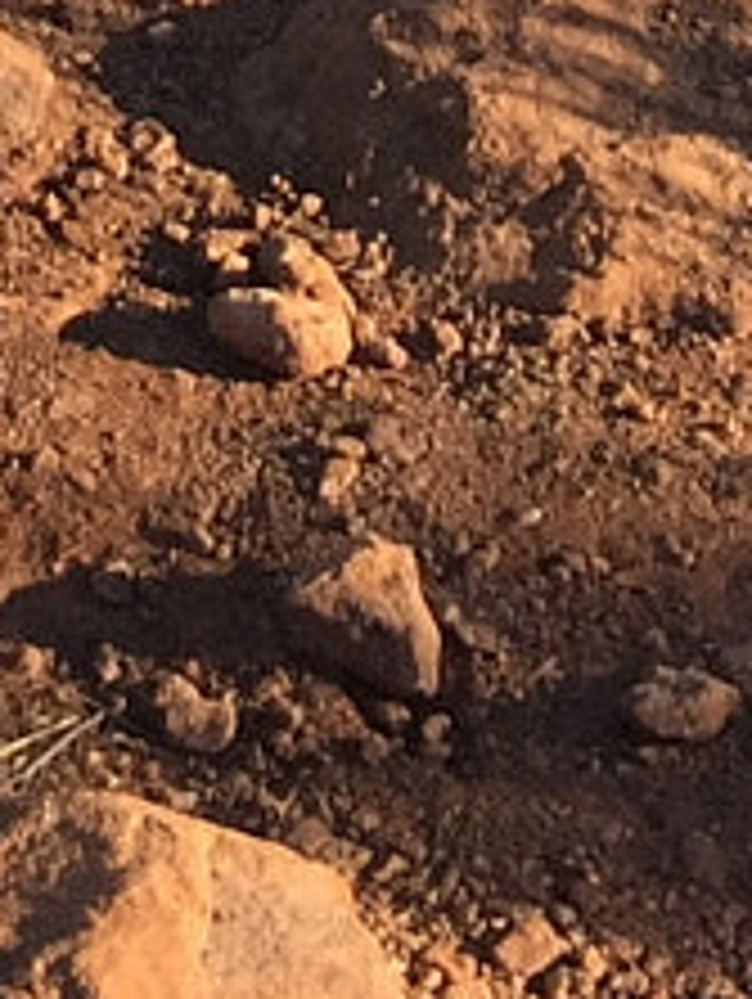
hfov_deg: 7.1
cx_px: 113
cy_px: -1642
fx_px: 6042
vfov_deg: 8.4
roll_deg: +0.0
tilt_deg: -19.8
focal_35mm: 209
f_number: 2.2
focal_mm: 4.15
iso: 32
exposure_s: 1/628
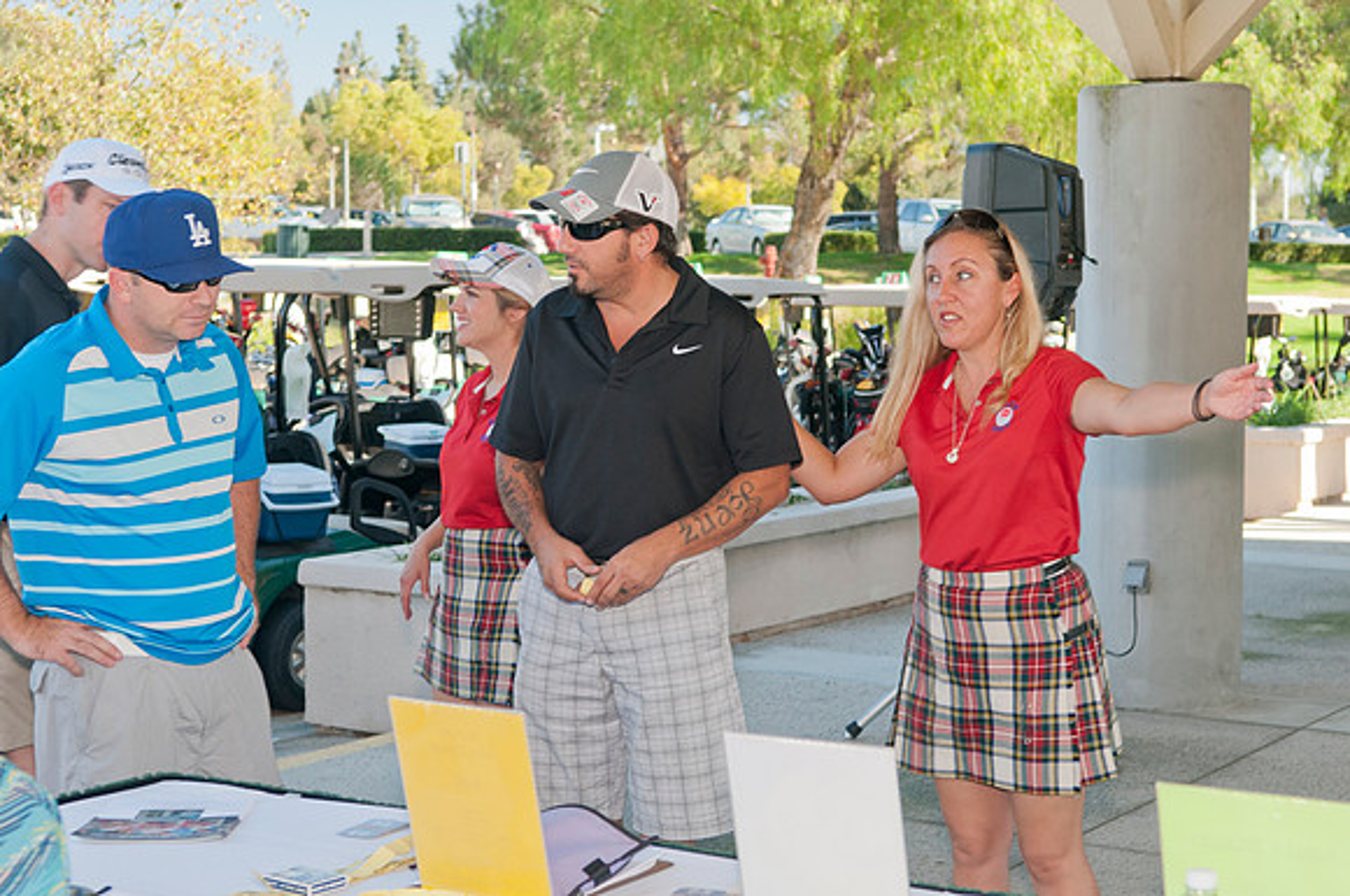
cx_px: 675
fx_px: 2247
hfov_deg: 33.4
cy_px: 448
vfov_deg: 22.6
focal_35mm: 60
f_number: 5
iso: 200
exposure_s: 1/60
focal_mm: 40
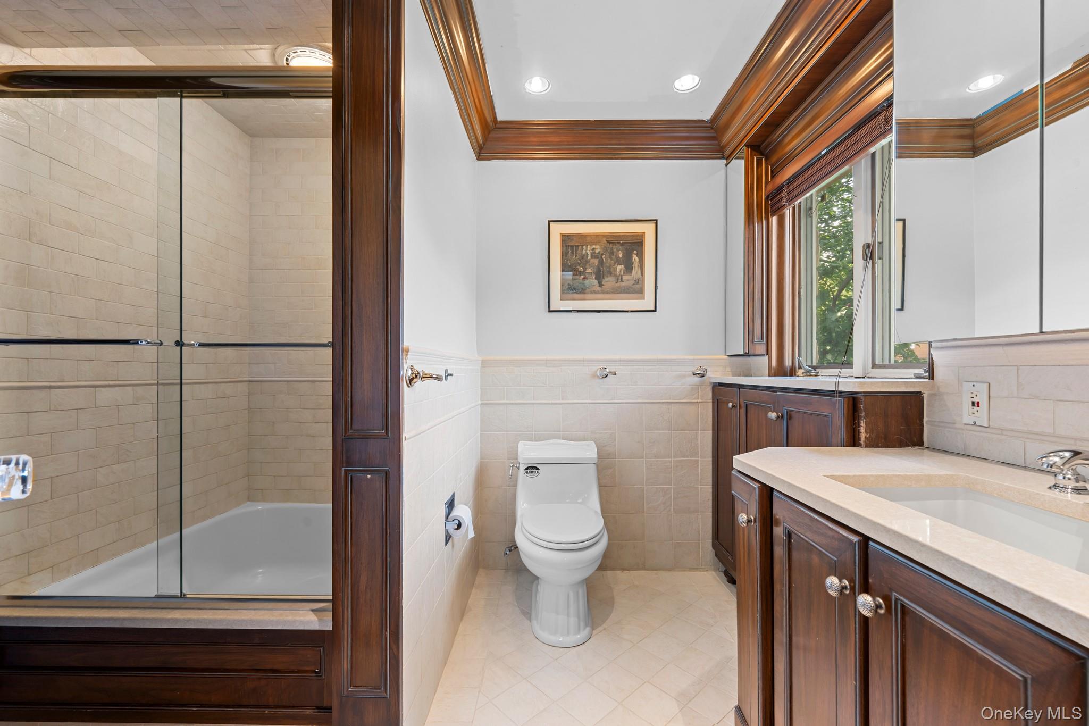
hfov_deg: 104.3
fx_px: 423
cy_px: 363
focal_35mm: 14
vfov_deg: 81.2
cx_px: 544
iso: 200
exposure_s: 1/1.67
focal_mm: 14
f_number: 10
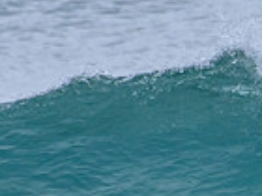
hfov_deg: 0.5
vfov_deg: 0.4
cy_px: 287
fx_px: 30252
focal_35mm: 3997
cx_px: 324
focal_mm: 1000
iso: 2200
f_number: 11
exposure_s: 1/2000
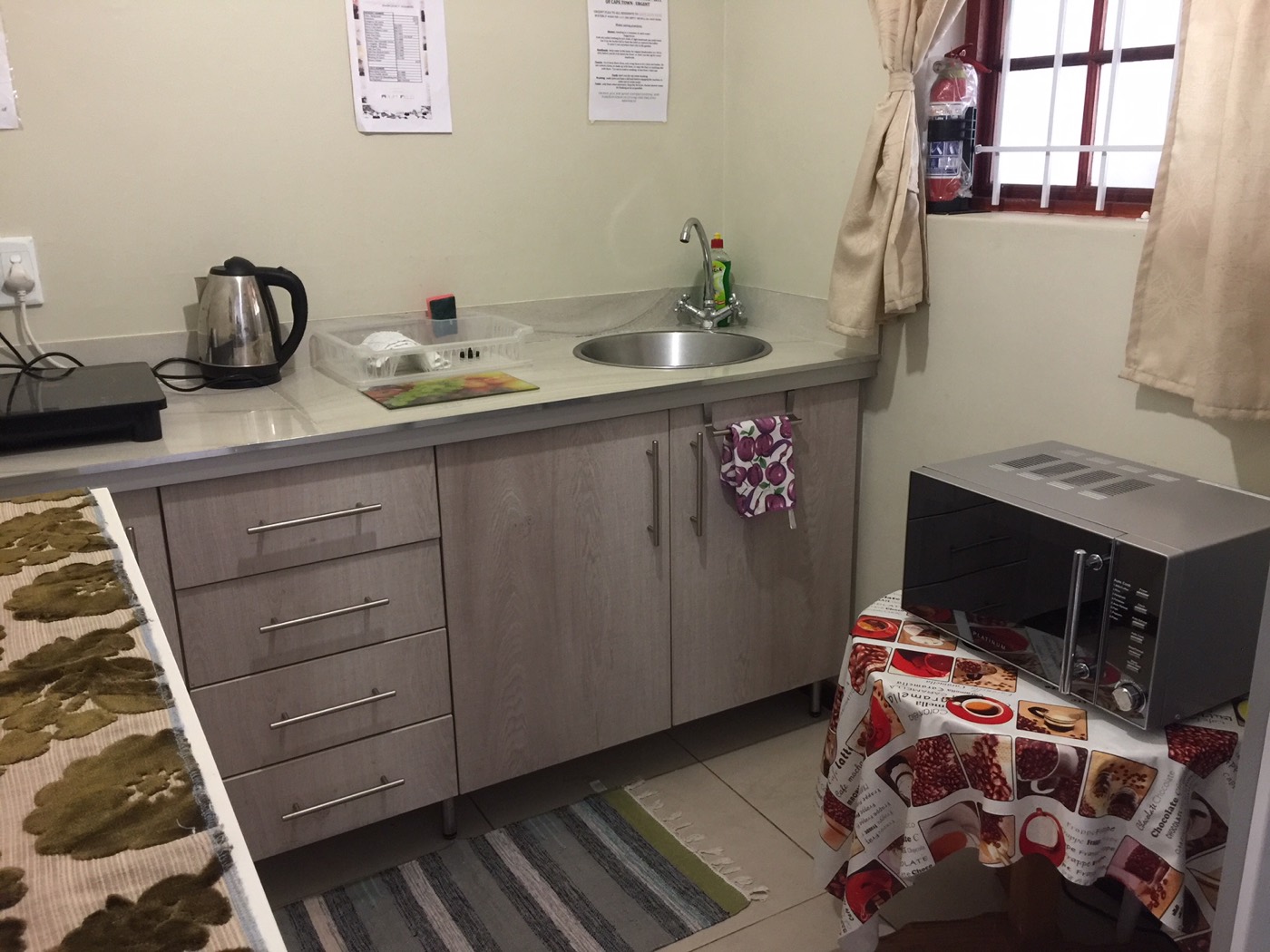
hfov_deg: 61.7
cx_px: 635
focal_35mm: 29
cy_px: 476
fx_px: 1064
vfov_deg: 48.2
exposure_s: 1/17
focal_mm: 4.15
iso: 100
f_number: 2.2
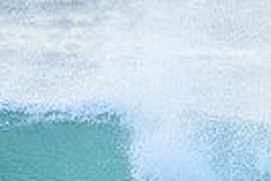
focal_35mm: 3491
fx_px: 26308
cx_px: 295
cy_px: 308
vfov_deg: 0.4
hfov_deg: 0.6
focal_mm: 800
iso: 1600
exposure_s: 1/2500
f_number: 6.3
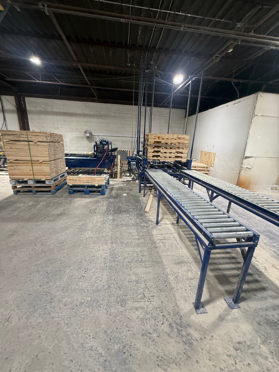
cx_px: 140
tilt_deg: -15.0
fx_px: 150
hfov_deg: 85.7
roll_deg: -3.6
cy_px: 186
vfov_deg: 102.1
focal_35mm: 14
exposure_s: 1/120
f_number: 2.2
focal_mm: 2.22
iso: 320
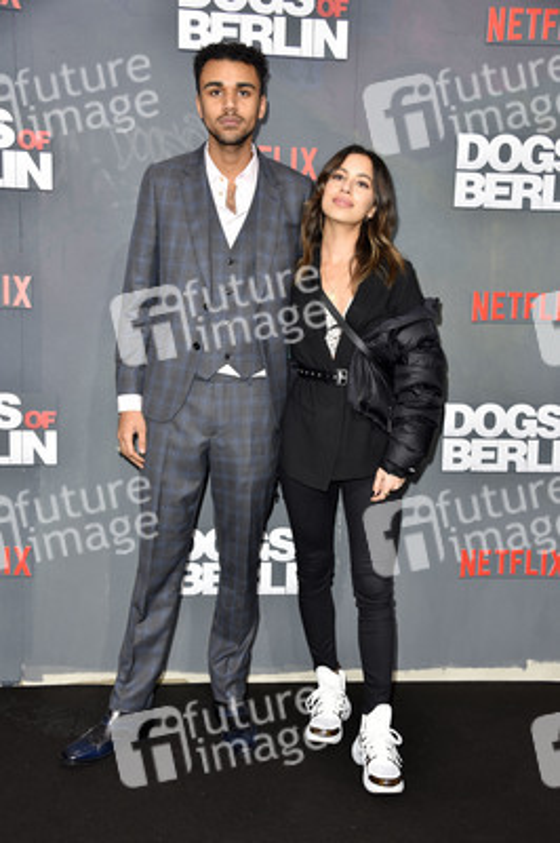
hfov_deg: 29.8
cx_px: 280
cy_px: 422
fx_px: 1052
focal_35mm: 45
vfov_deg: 43.6
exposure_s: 1/200
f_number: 5.6
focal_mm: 45
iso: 250
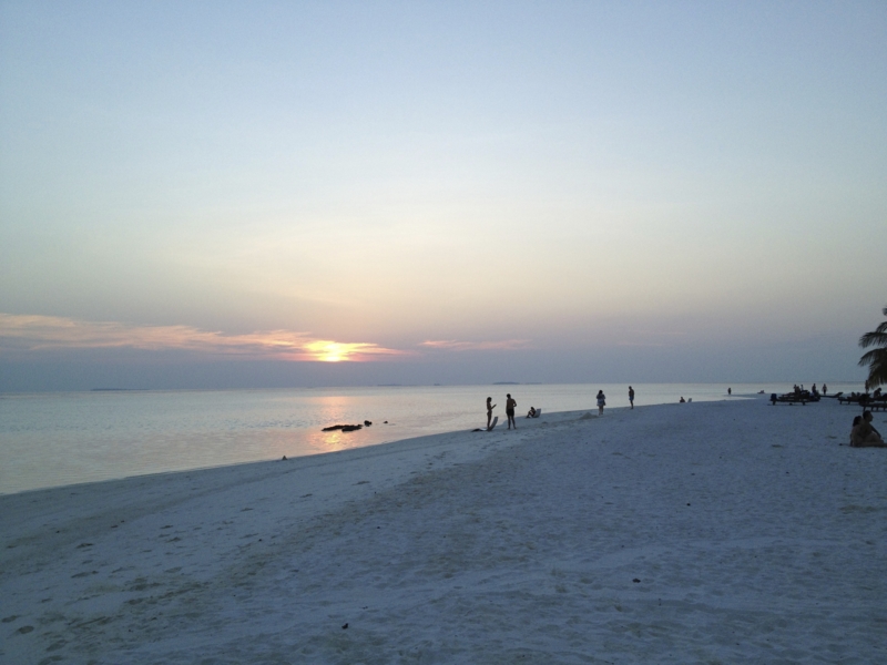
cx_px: 444
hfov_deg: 52.6
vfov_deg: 40.7
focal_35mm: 35
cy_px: 332
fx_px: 897
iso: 50
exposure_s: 1/373
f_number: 2.4
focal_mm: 4.28
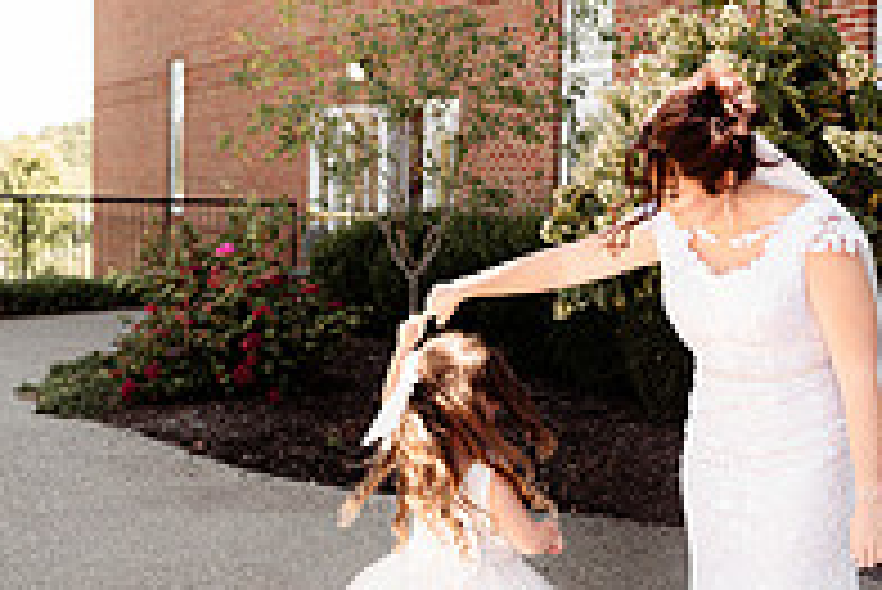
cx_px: 670
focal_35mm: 55
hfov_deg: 35.4
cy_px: 306
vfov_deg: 24.7
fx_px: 1348
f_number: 2.8
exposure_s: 1/640
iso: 250
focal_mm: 24
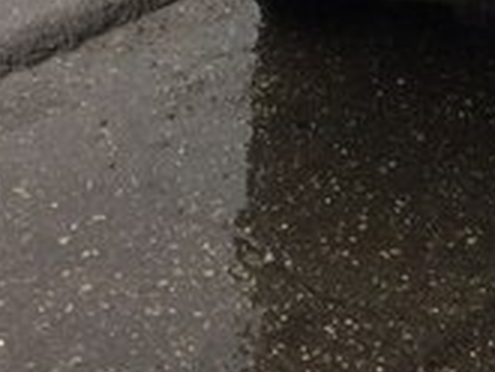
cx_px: 639
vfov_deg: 11.8
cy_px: -290
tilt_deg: -15.5
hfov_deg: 16.1
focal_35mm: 116
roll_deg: -3.3
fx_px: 1660
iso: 40
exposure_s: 1/50
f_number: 2.2
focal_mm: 4.15
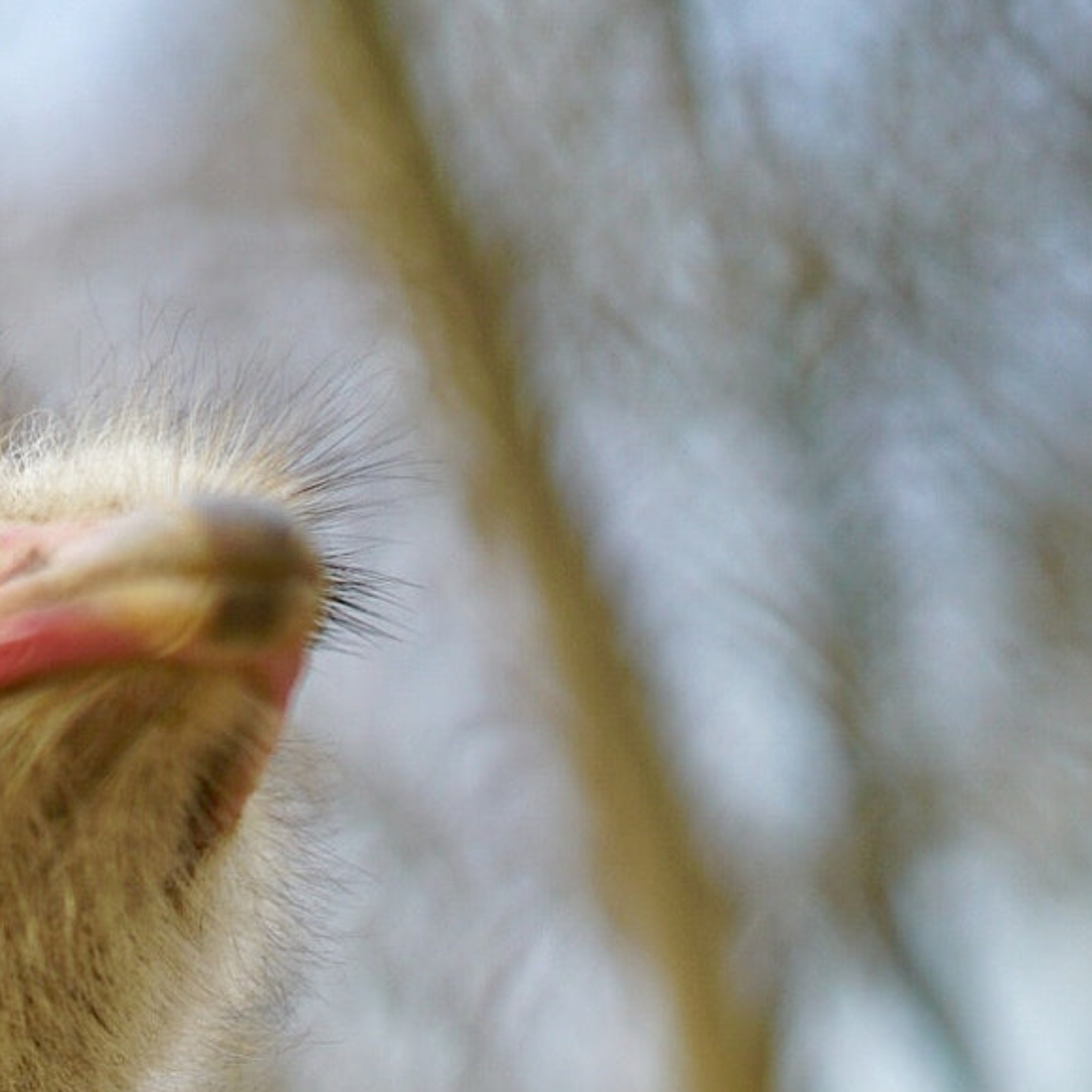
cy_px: 971
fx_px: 4604
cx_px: -213
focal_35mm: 129
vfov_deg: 13.4
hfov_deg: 13.2
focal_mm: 55
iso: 250
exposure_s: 1/2500
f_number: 1.8
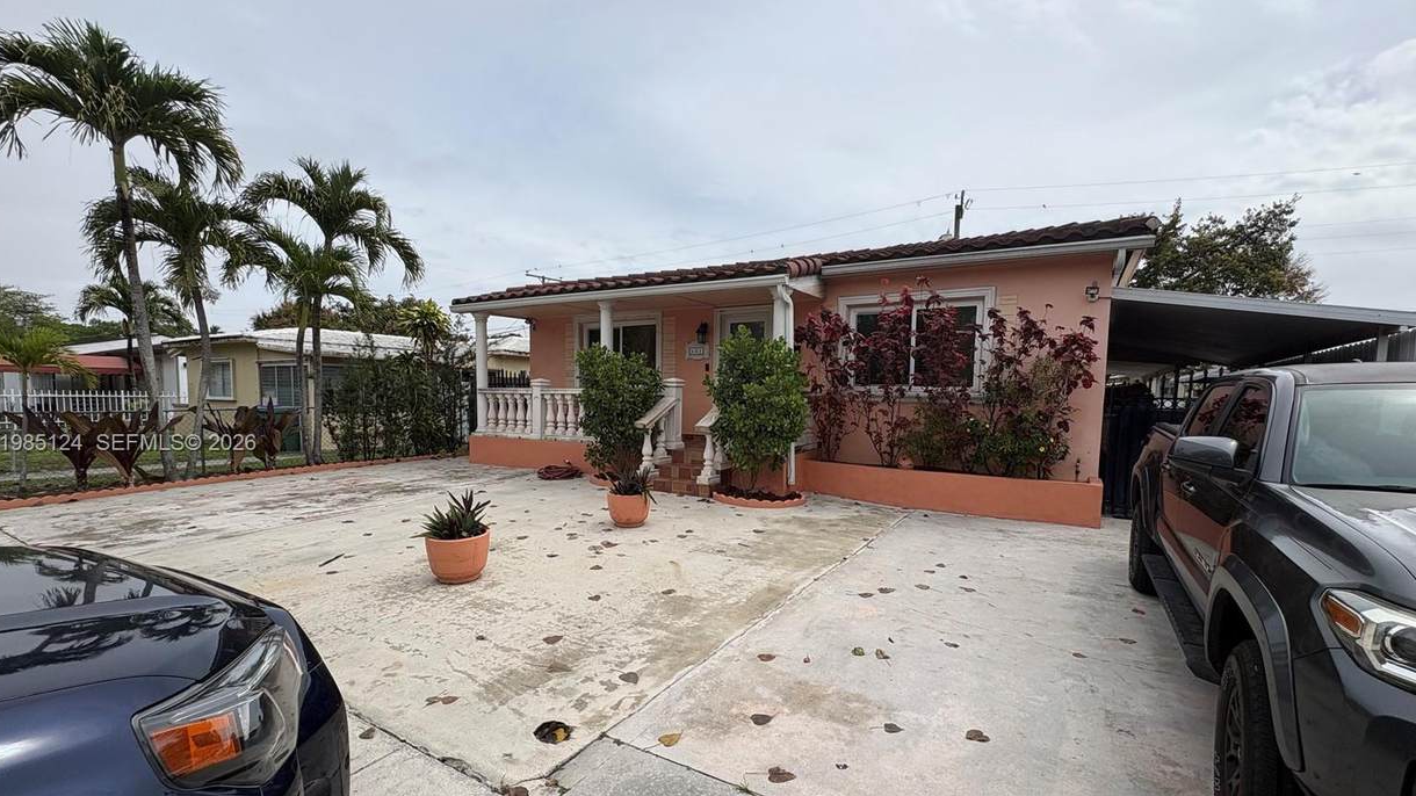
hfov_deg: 99.4
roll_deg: -0.8
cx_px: 710
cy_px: 444
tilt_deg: -4.2
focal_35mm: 16
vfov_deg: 66.8
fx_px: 601
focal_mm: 2.22
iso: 50
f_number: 2.2
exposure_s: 1/2415
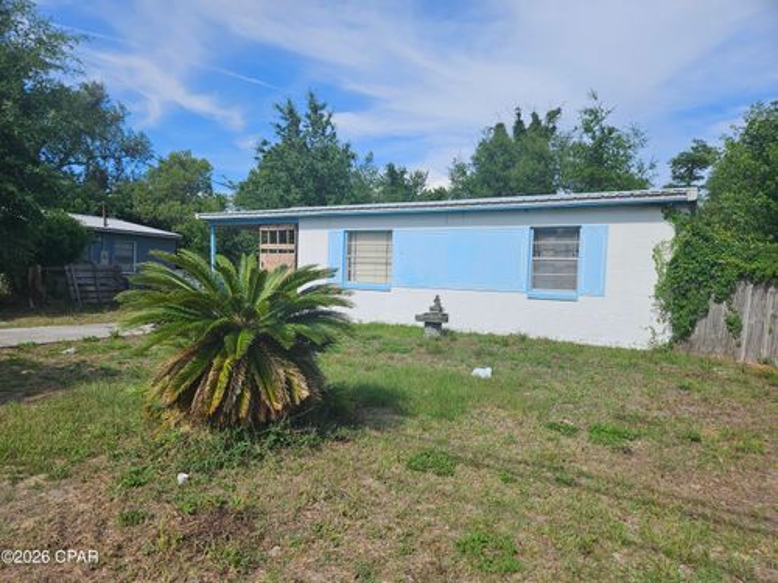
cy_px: 292
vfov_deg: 58.9
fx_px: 517
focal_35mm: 23
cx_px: 389
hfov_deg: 73.9
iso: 25
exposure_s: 1/2476
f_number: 1.8
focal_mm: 5.4
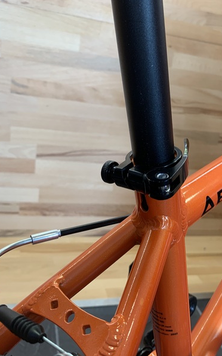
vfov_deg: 52.8
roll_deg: -9.8
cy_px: 177
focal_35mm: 37
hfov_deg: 34.0
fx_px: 359
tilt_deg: -16.3
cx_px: 154
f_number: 1.8
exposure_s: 1/50
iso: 64
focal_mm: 4.25
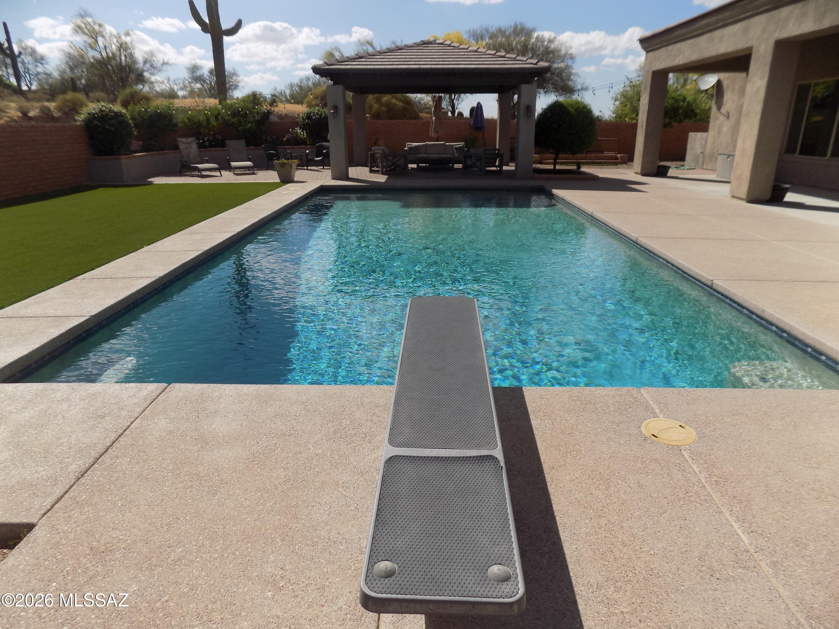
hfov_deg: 73.9
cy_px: 314
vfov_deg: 58.9
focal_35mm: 23
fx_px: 557
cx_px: 420
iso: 80
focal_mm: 4
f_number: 9.9
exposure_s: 1/200
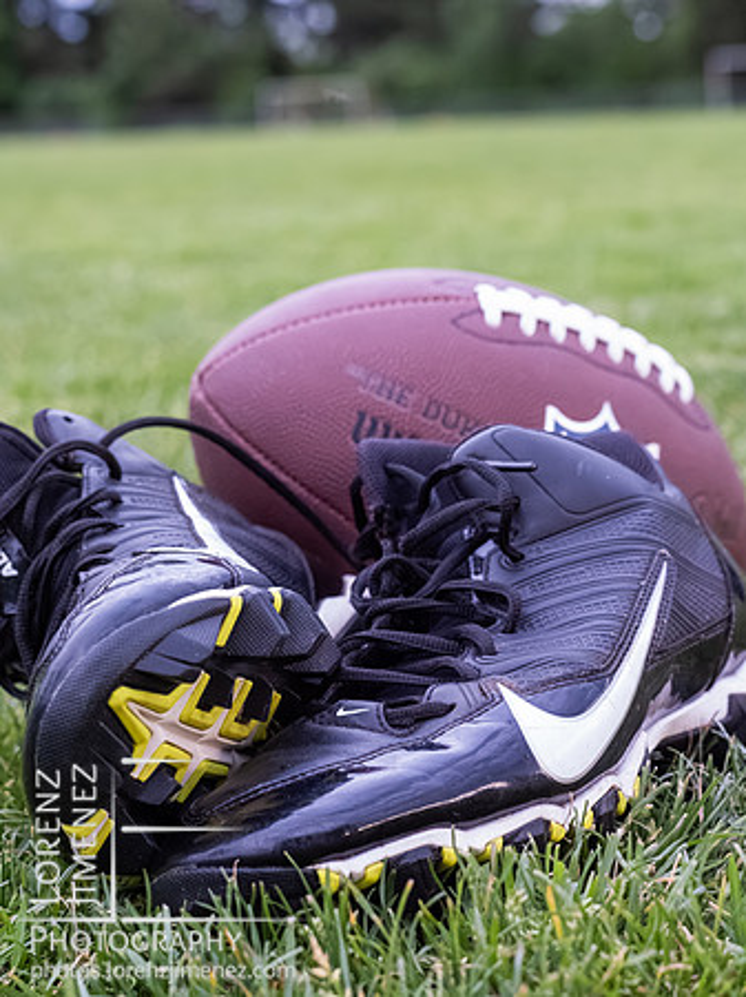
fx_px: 2301
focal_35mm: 80
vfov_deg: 24.4
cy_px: 498
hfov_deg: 18.4
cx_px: 373
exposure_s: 1/320
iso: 6400
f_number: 4.5
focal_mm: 40
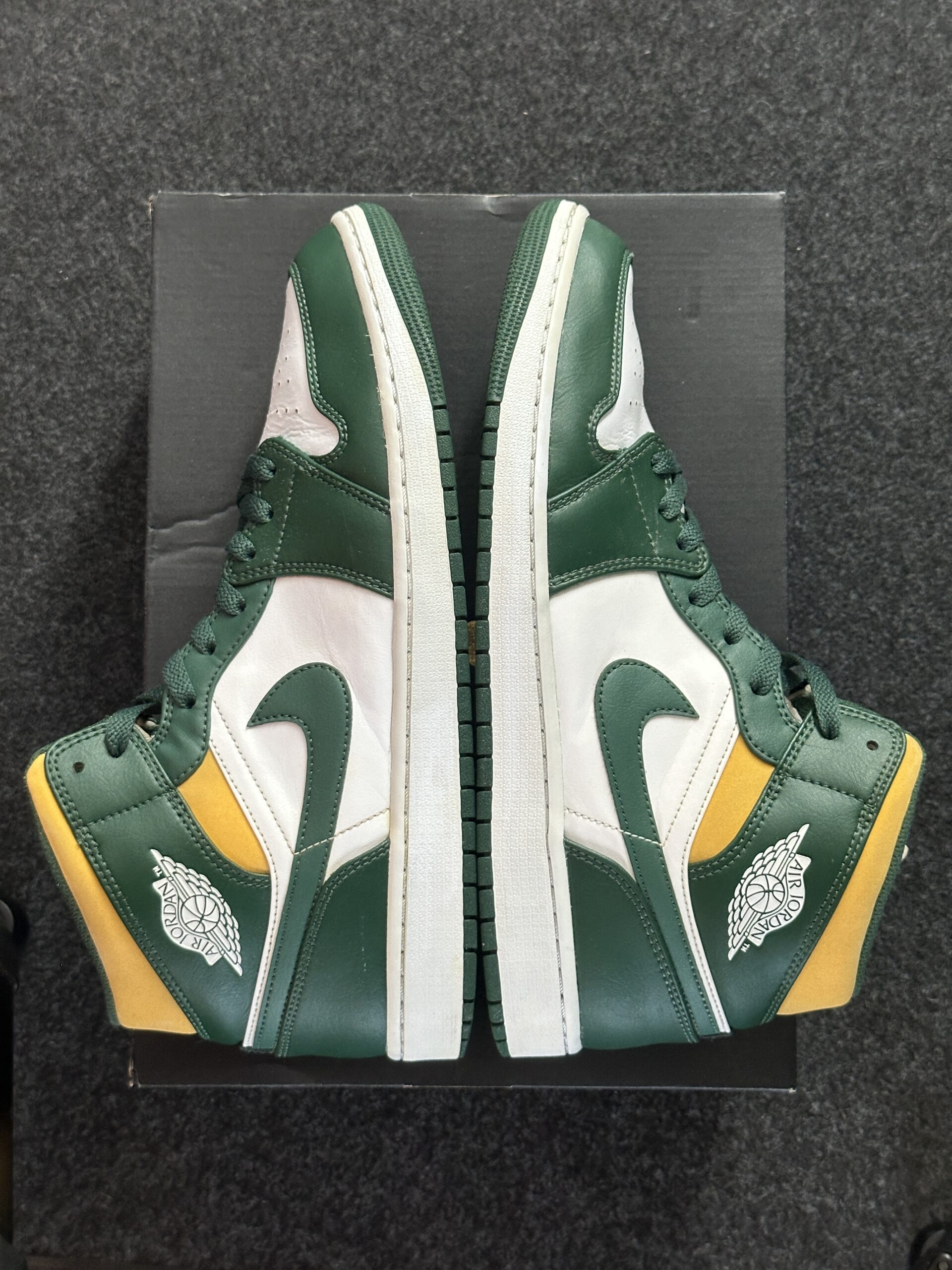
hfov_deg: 30.3
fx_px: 1760
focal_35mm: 48
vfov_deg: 39.7
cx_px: 476
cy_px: 635
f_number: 1.78
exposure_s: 1/50
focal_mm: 6.86
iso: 250
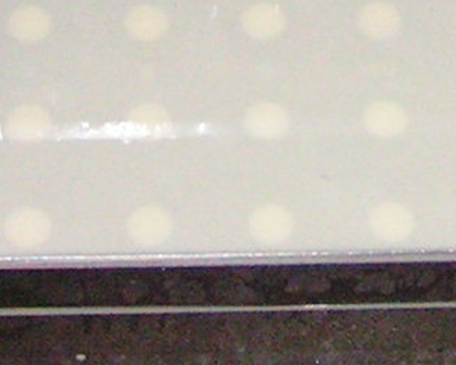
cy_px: -307
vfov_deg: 5.9
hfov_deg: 7.5
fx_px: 3454
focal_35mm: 256
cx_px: 633
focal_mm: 6.3
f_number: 2.8
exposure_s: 1/40
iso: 200
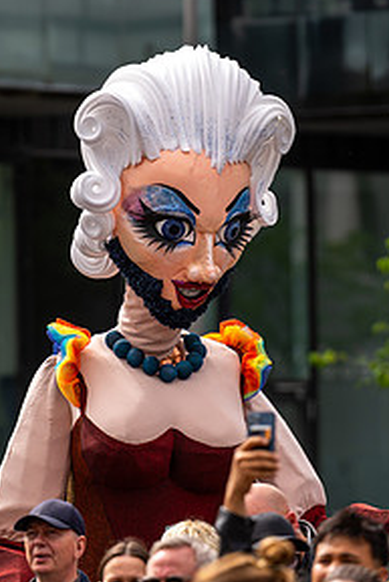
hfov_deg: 3.4
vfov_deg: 5.0
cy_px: 328
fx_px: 6621
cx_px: 167
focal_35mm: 409
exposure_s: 1/1000
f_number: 2.8
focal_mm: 175
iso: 100
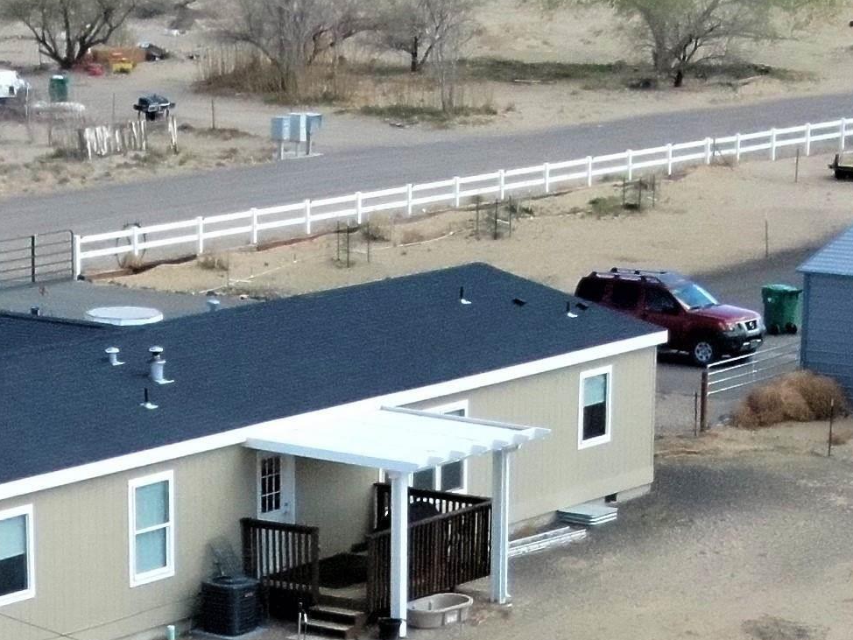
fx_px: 2514
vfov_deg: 14.0
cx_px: -126
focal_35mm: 102
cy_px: 803
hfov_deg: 18.4
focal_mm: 6.21
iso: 800
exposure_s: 1/2500
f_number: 3.3
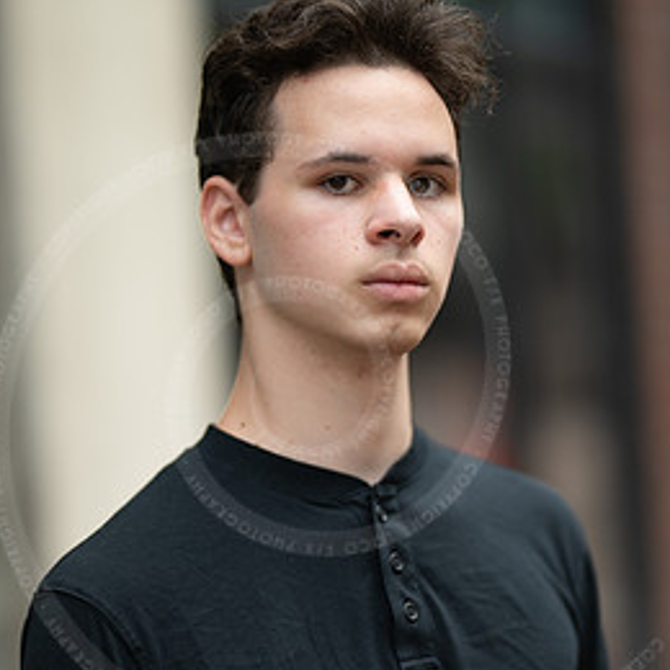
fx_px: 2737
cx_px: 332
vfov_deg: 13.9
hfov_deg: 14.0
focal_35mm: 125
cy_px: 446
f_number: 1.2
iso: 250
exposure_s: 1/320
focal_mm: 85
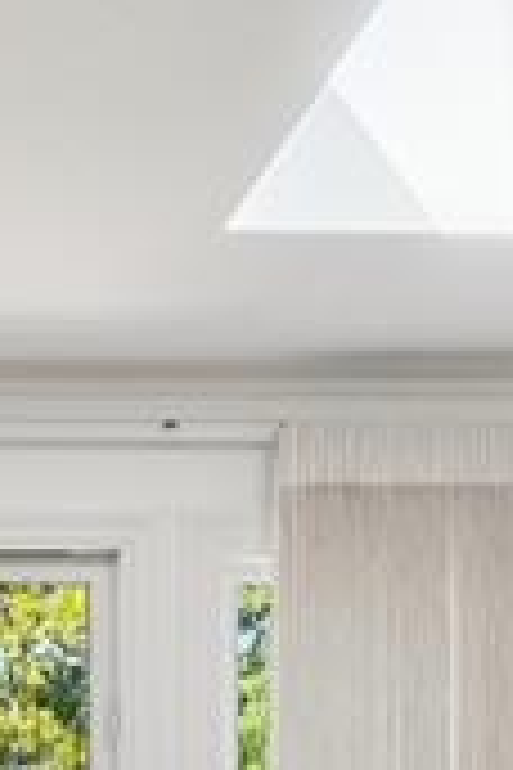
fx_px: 2308
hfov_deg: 12.1
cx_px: -261
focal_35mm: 108
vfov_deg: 17.9
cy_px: 955
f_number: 8
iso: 200
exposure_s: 1/30
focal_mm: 12
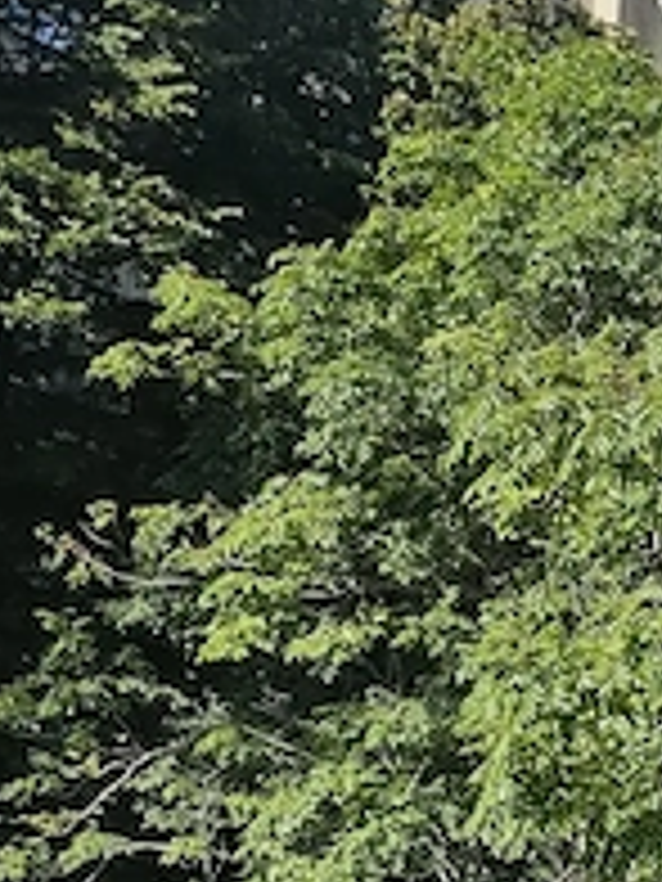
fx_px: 2397
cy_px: 1570
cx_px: 1171
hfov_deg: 14.0
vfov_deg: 17.2
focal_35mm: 94
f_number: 1.8
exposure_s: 1/1402
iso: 25
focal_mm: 5.4
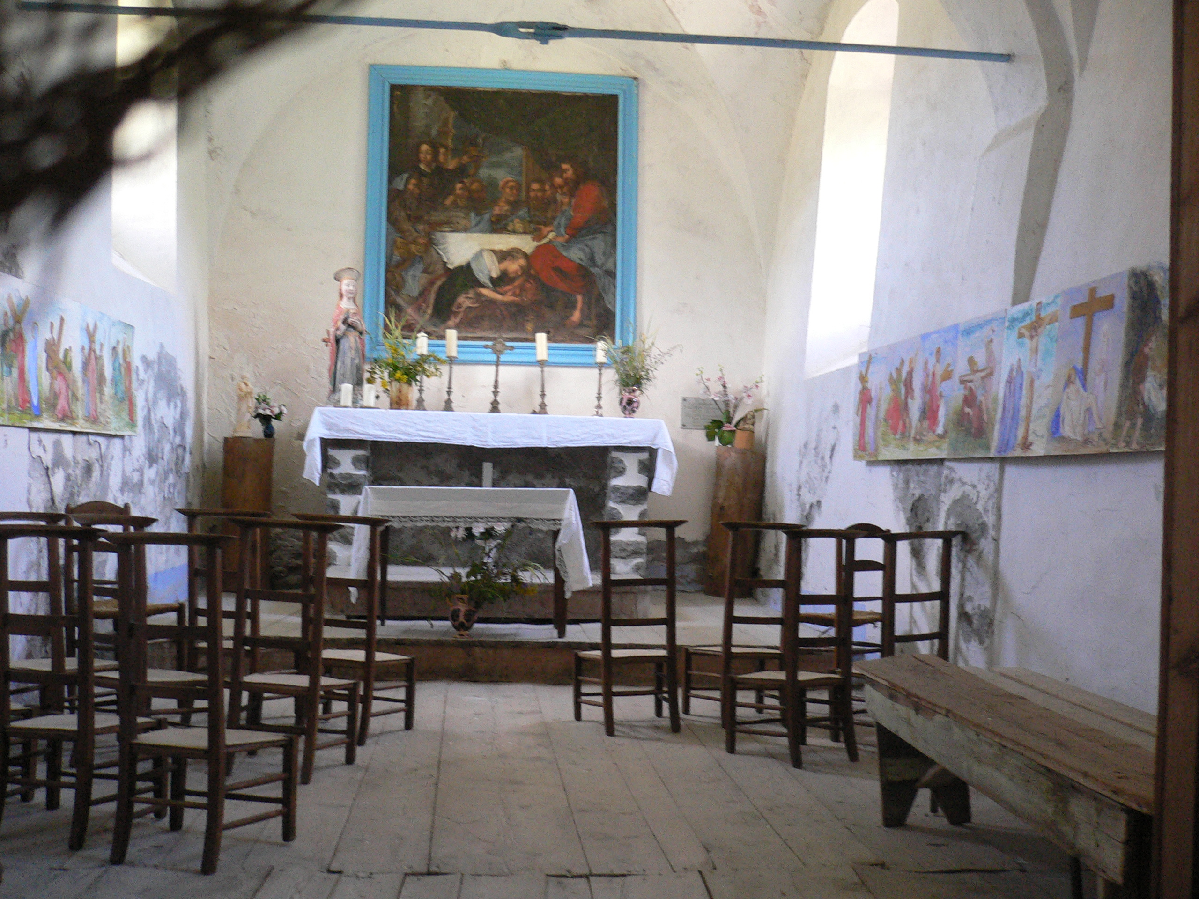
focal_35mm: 35
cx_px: 600
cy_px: 450
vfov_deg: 40.7
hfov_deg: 52.6
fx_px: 1212
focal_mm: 5.8
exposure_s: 1/13
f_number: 2.8
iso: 200
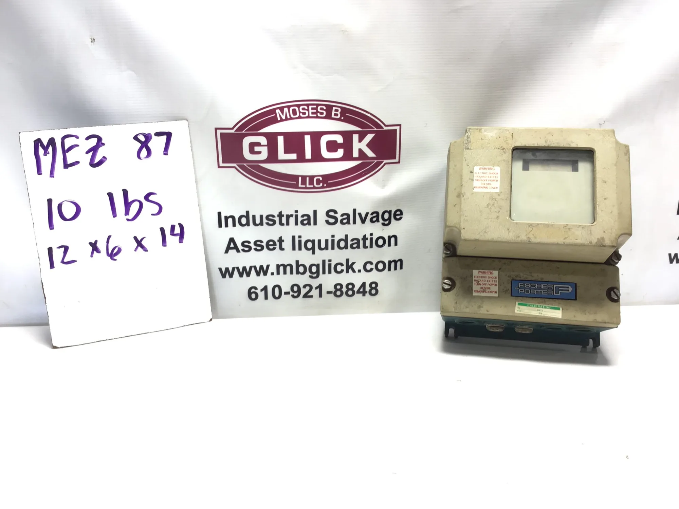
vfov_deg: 45.4
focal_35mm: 31
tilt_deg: -18.3
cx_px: 340
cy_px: 254
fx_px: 608
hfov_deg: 58.4
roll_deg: +0.7
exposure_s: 1/60
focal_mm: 3.3
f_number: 2.4
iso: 25
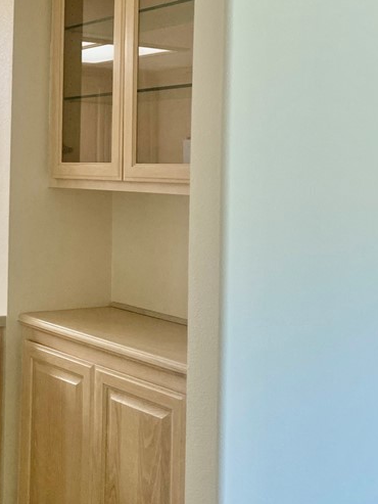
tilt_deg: +1.6
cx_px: 6
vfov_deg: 35.1
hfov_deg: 25.8
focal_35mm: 54
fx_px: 786
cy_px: 163
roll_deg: -2.0
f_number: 1.8
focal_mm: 4.25
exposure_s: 1/109
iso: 125
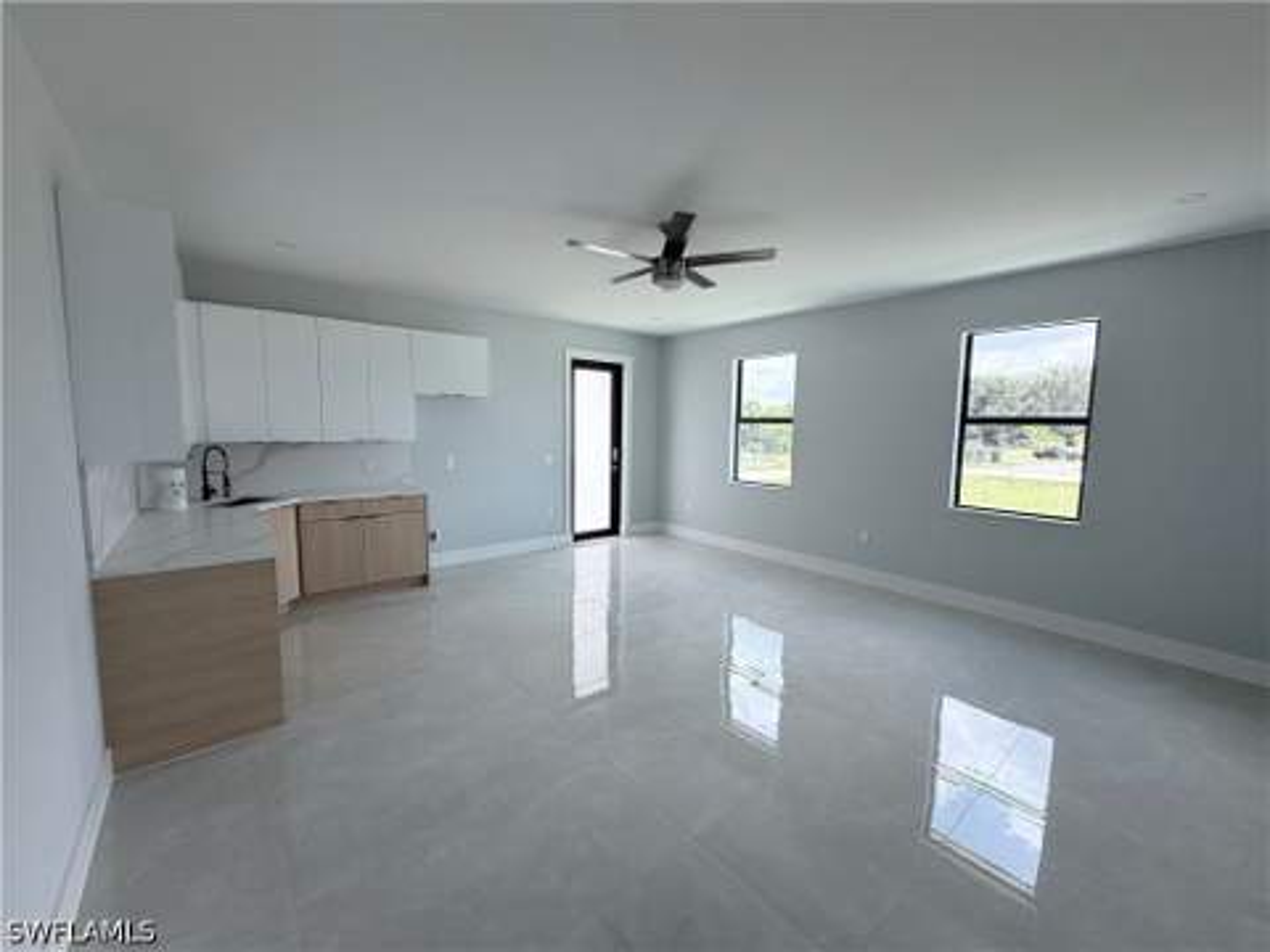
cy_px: 476
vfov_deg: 85.7
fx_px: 514
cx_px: 635
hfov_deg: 102.1
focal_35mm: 14
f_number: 2.2
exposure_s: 1/152
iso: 64
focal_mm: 2.22
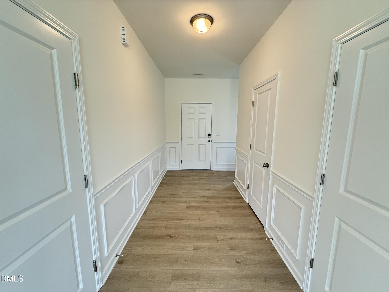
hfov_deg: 102.1
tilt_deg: -7.8
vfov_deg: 85.7
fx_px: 157
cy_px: 146
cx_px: 194
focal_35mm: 14
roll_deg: -0.1
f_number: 2.2
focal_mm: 2.22
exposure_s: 1/120
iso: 320
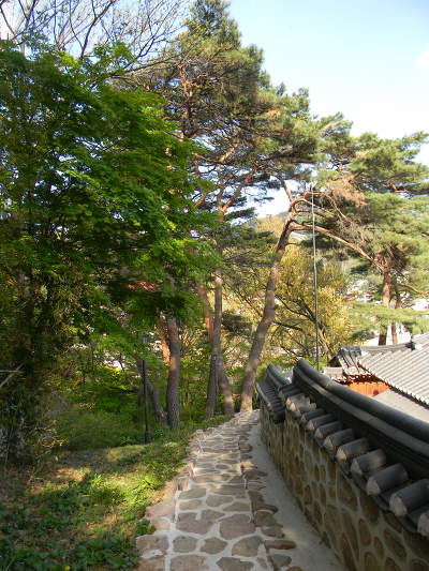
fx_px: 462
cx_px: 214
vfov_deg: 63.4
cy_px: 286
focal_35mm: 28
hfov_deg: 49.8
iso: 80
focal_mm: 5
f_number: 3.5
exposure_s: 1/174
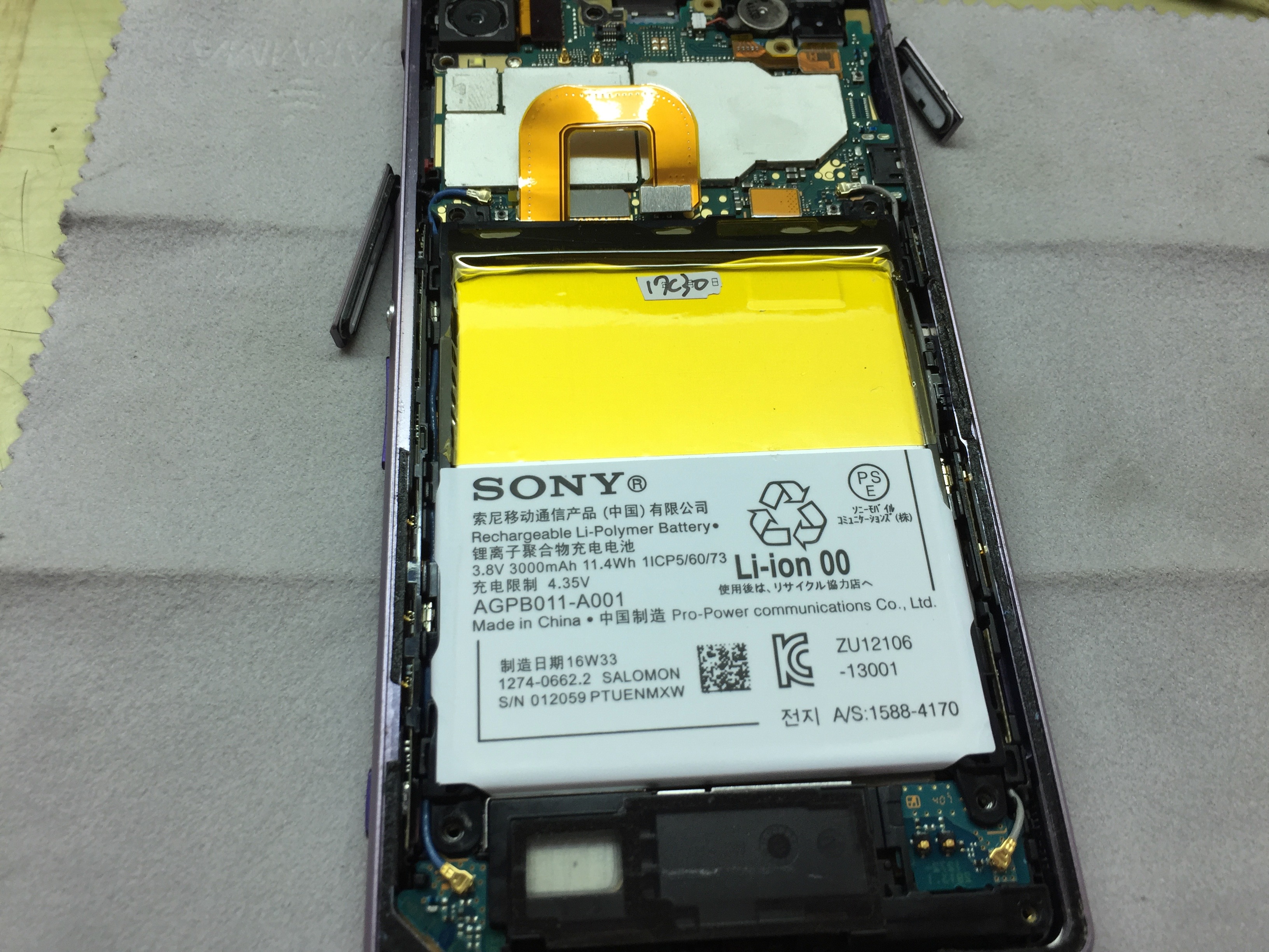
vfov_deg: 48.2
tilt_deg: -64.8
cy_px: 476
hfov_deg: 61.7
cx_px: 634
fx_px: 1063
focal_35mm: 29
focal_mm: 4.15
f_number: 2.2
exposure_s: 1/60
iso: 40
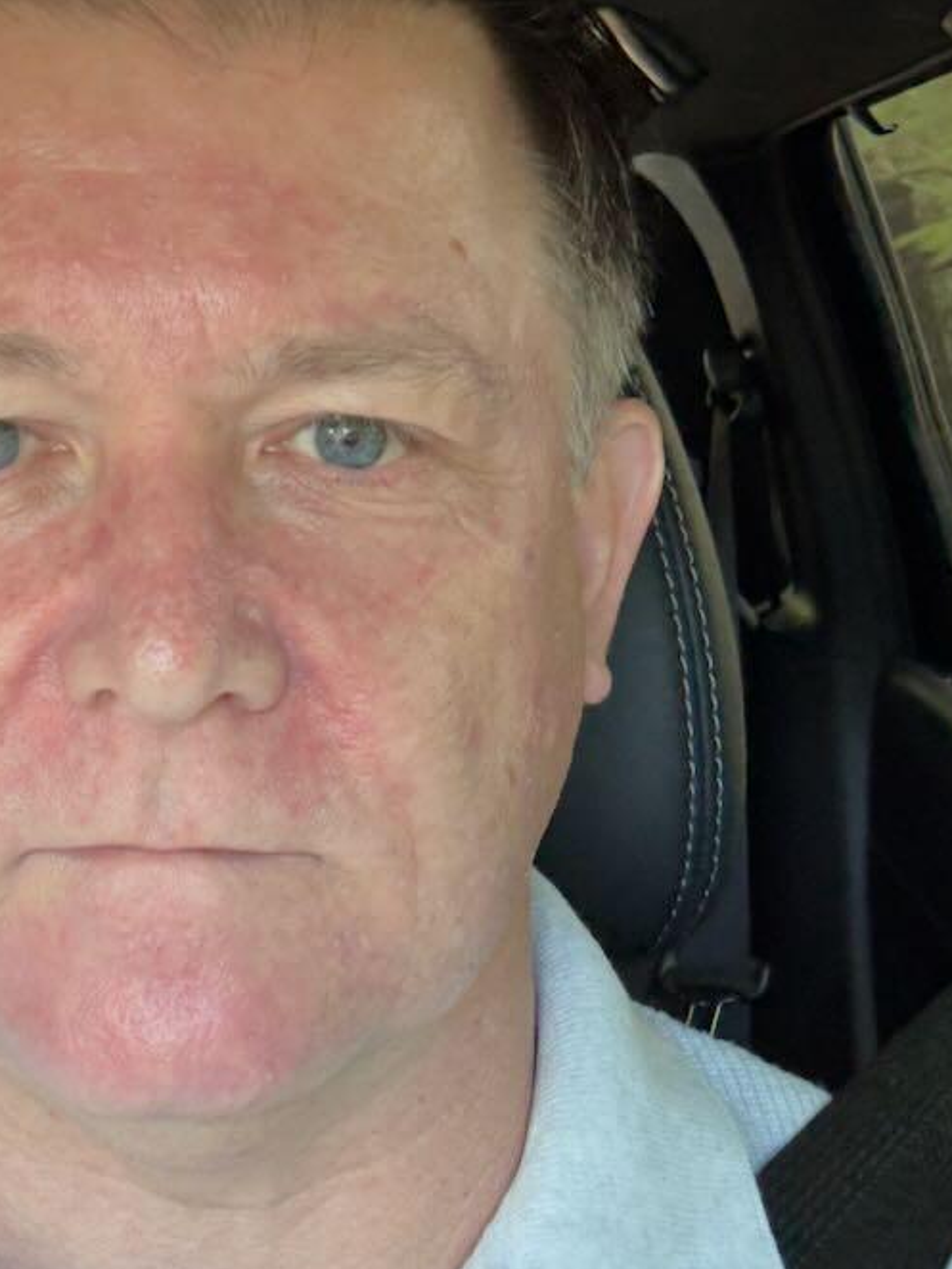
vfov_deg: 33.0
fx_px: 2125
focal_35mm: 58
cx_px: 172
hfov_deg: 24.8
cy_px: 456
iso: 125
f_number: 1.9
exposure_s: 1/60
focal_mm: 2.69
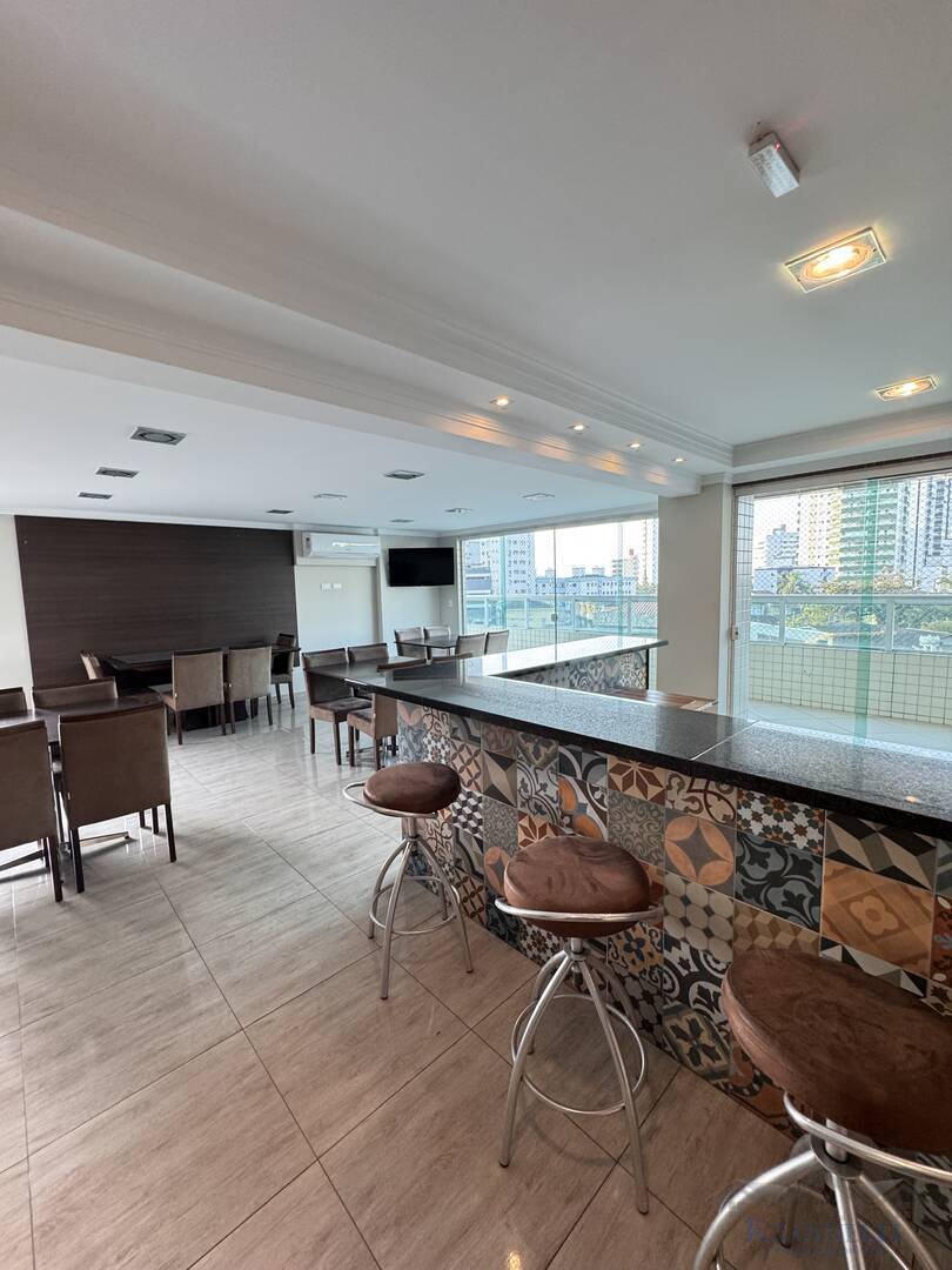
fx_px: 513
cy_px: 635
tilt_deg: -3.9
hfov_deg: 85.7
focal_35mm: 14
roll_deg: +2.3
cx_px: 476
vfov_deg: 102.1
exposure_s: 1/60
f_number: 2.2
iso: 200
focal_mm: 2.22
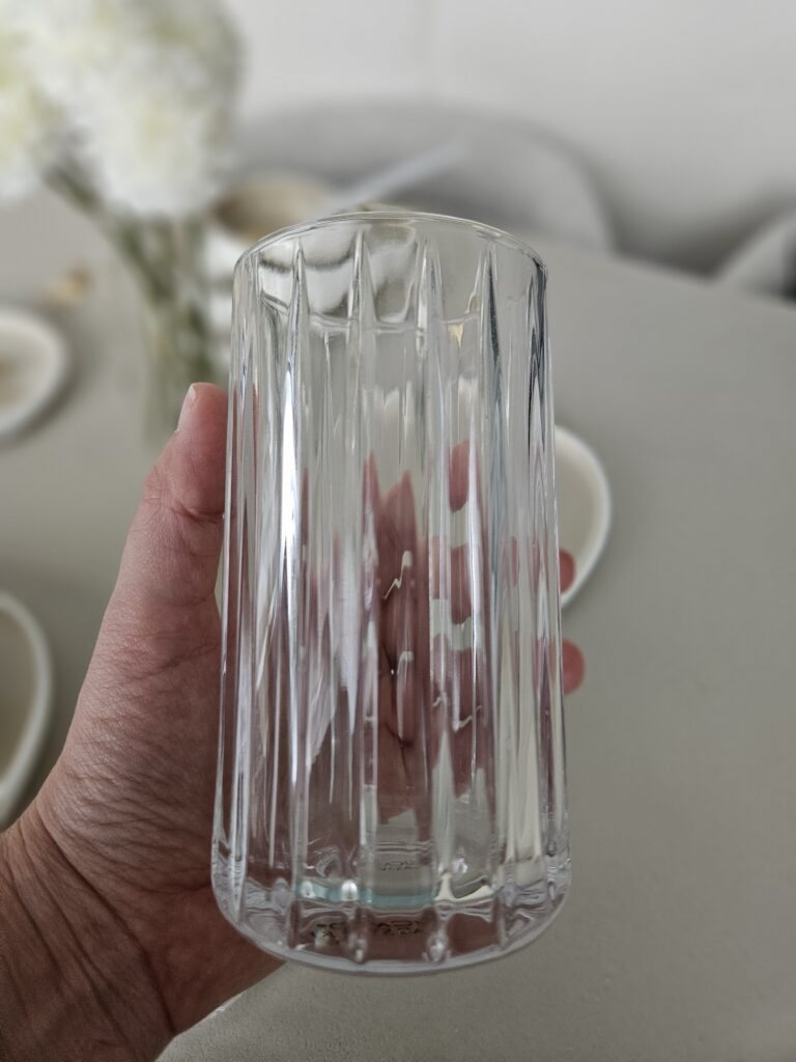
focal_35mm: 23
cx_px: 398
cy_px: 531
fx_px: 705
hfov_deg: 58.9
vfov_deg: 73.9
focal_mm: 5.4
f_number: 1.8
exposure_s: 1/170
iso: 400
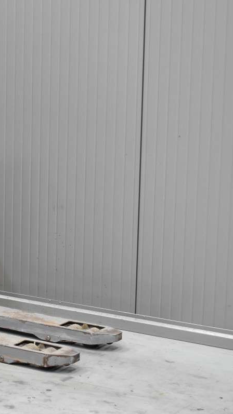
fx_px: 910
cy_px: 207
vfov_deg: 25.7
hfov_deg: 14.0
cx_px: -68
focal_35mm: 83
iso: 1250
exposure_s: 1/30
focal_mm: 35
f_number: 5.6
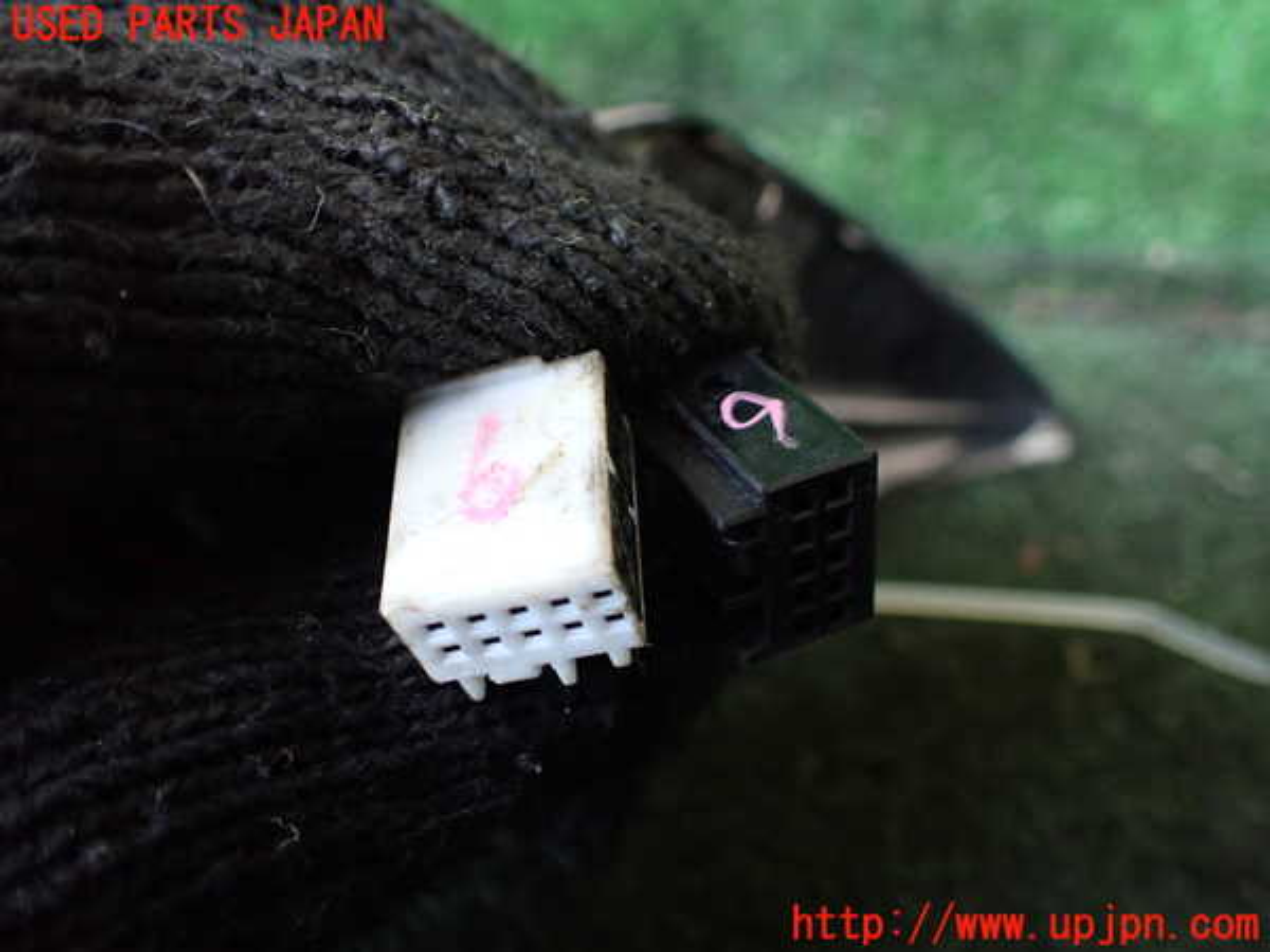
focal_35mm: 30
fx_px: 1101
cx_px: 635
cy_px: 476
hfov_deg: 60.0
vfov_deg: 46.8
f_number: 2.3
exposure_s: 1/125
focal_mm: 5.4
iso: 500
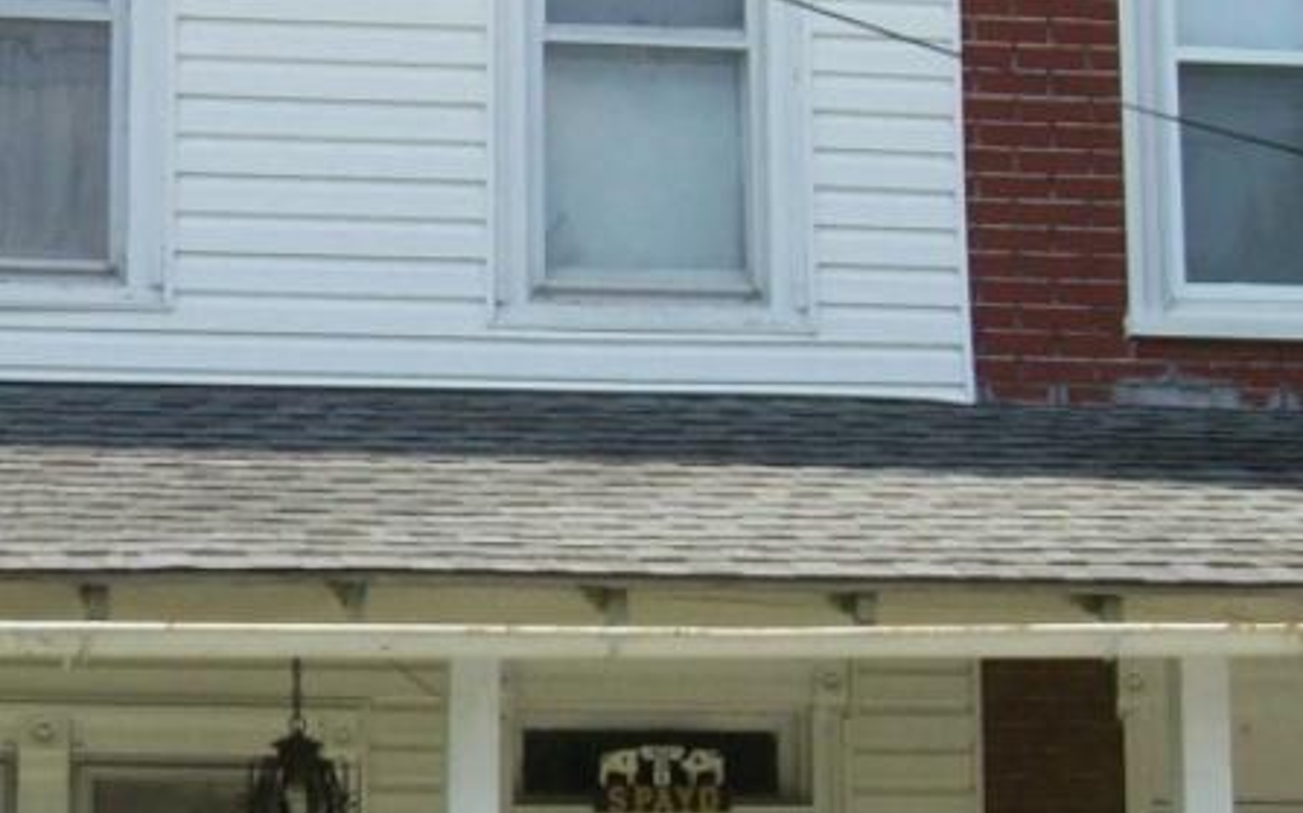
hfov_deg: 16.8
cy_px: 358
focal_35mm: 123
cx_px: 230
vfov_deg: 10.6
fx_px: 4366
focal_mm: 6
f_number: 4.8
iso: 80
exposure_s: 1/340
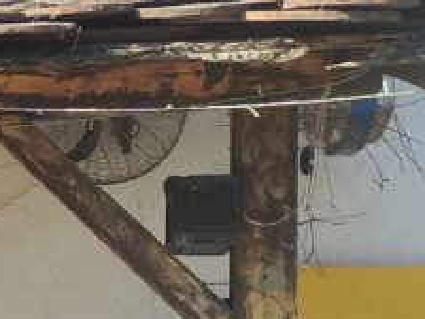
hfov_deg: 14.8
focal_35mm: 114
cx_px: -374
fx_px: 1400
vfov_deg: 12.7
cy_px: 360
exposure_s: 1/757
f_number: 1.89
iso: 100
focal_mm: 5.43
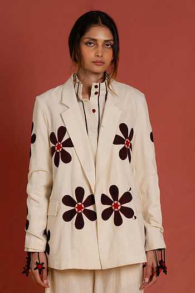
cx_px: 98
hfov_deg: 27.0
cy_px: 146
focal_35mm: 50
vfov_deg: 39.6
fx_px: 406
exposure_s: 1/200
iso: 1000
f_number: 2.8
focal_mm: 50
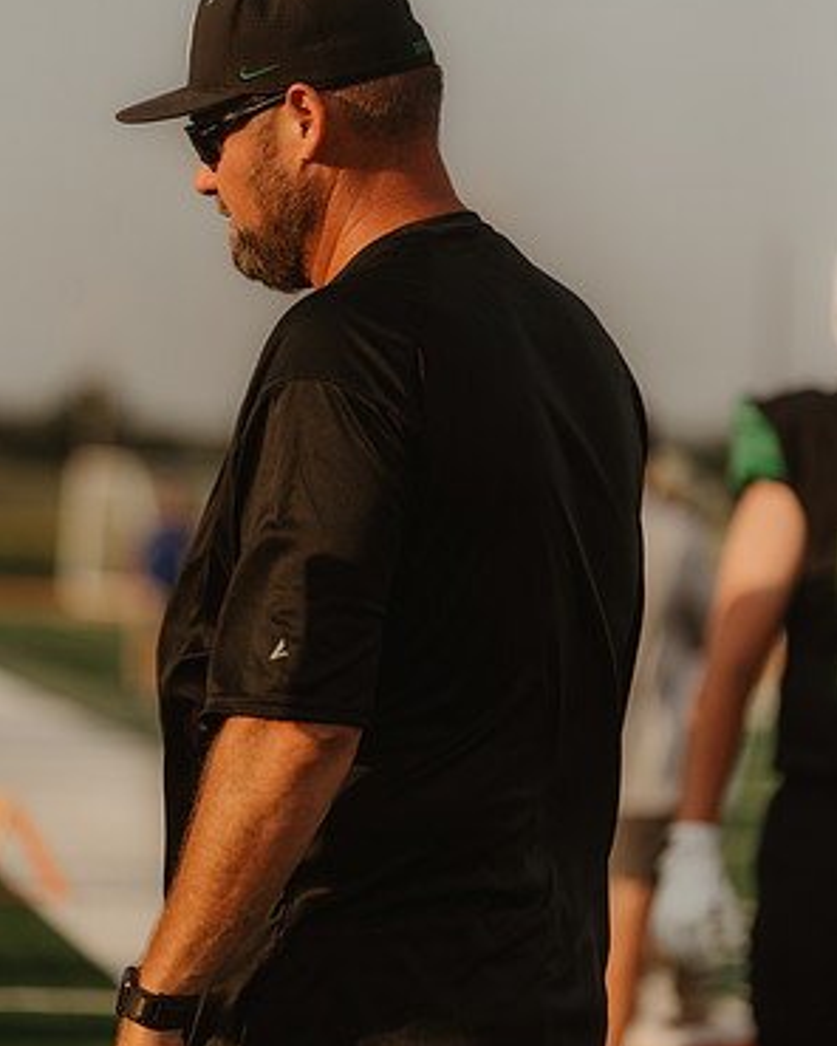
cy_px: 486
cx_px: 420
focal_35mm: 171
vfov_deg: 11.3
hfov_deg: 9.0
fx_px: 5295
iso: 1000
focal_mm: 150
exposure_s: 1/8000
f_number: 2.8
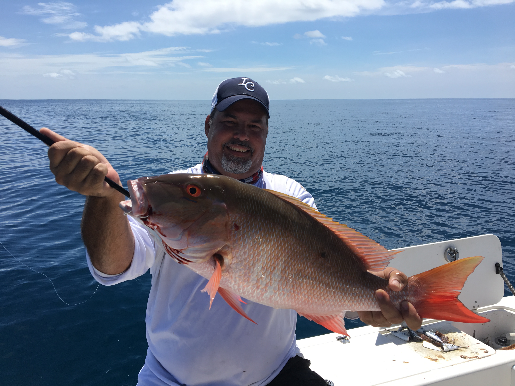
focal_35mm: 29
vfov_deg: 48.2
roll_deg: +1.4
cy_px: 193
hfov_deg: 61.7
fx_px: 431
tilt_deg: -11.2
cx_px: 258
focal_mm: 4.15
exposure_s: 1/2198
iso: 25
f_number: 2.2
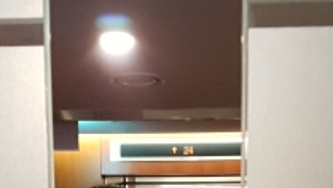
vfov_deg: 12.5
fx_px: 778
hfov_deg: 24.2
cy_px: 343
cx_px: 178
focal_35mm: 88
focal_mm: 4.2
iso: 640
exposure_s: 1/40
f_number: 1.7
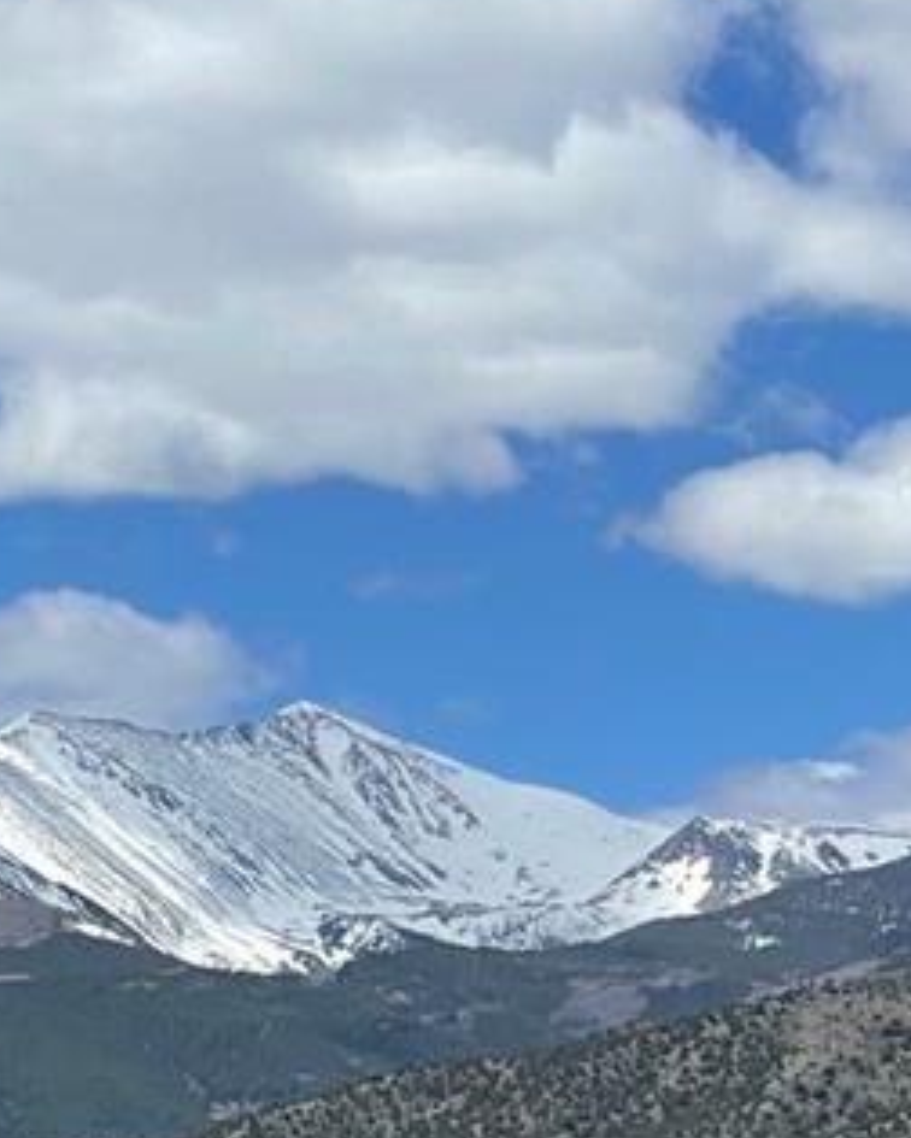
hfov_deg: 6.5
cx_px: 528
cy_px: 1246
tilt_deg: +1.4
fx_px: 8021
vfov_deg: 8.1
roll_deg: +0.1
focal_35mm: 238
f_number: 2.2
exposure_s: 1/1845
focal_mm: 7.5
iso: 20
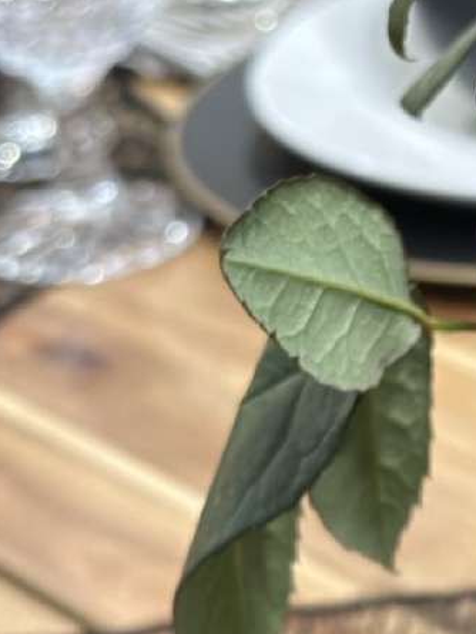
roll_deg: +0.6
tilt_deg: -23.4
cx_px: 677
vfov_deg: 14.2
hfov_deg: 10.4
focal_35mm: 138
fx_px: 2529
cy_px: 155
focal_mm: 6.86
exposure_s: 1/40
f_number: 1.78
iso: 320
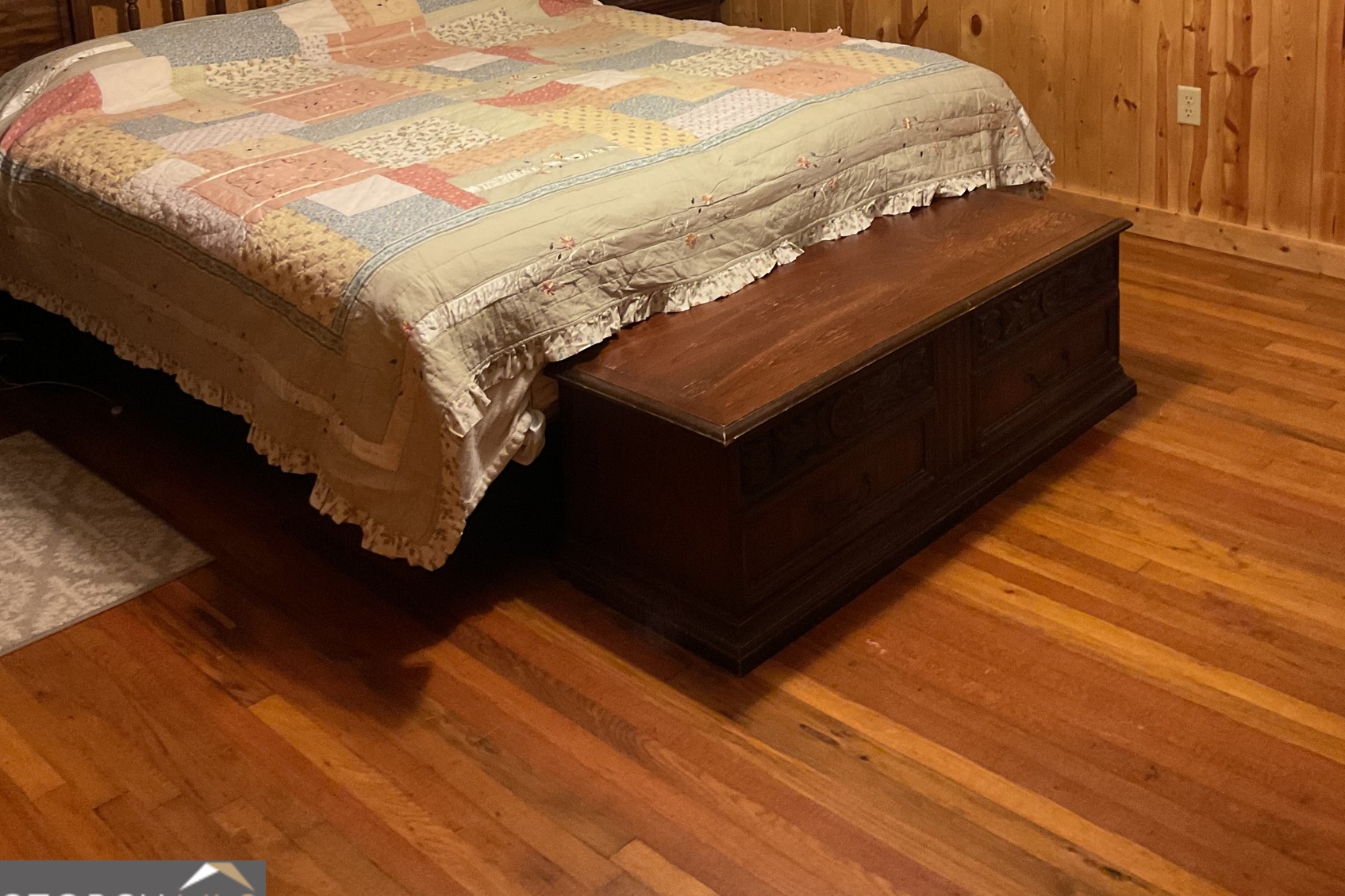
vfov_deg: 30.7
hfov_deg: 47.4
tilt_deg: -11.7
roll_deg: +1.6
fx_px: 1532
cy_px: 38
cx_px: 678
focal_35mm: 41
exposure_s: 1/40
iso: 250
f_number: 1.8
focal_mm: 3
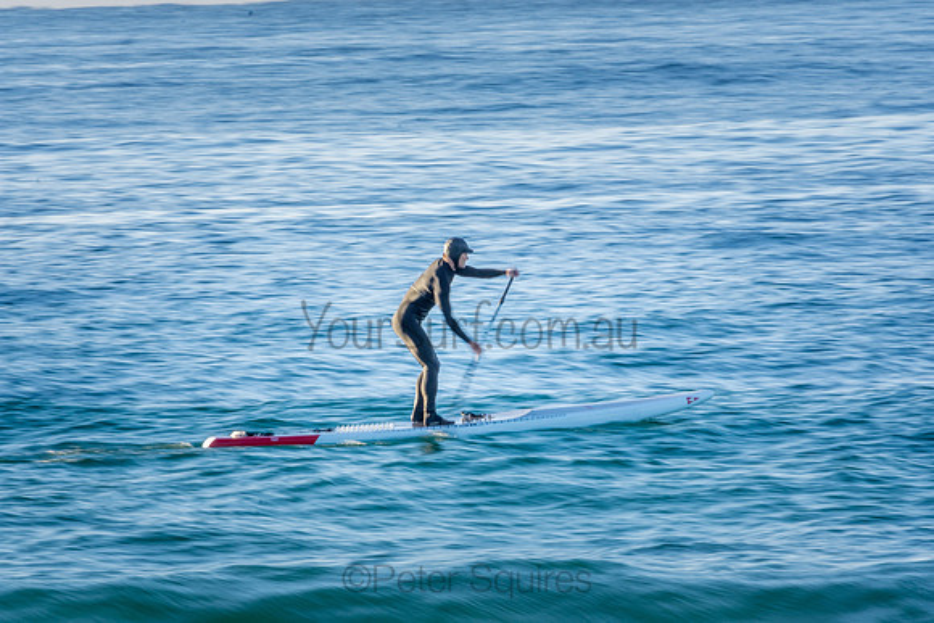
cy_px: 312
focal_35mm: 750
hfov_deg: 2.7
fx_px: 19462
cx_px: 467
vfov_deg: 1.8
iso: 100
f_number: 22
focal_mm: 500
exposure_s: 1/20
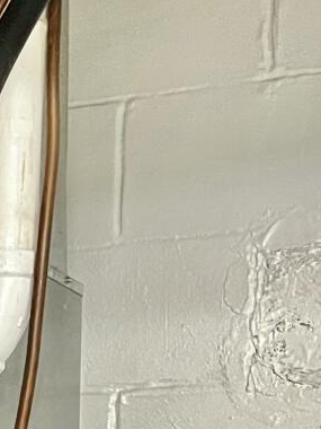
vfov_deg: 13.1
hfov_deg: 10.1
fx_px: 1694
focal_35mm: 137
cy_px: 745
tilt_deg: -4.3
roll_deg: -0.9
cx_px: -284
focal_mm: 5.7
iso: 500
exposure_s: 1/60
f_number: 1.5
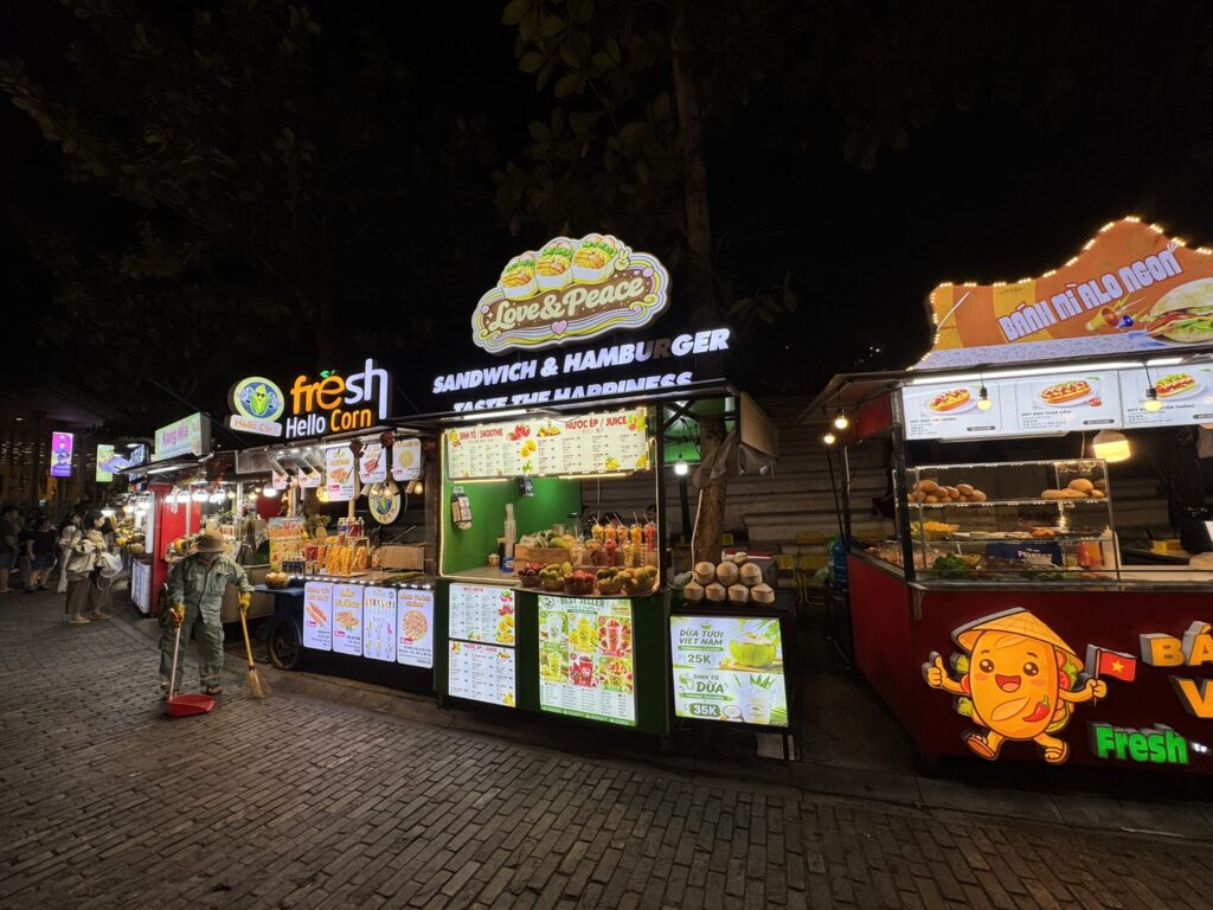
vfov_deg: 85.7
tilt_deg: +5.0
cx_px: 606
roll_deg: +3.2
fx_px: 491
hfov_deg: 102.1
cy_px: 455
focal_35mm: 14
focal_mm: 2.22
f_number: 2.2
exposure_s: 1/188
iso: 40
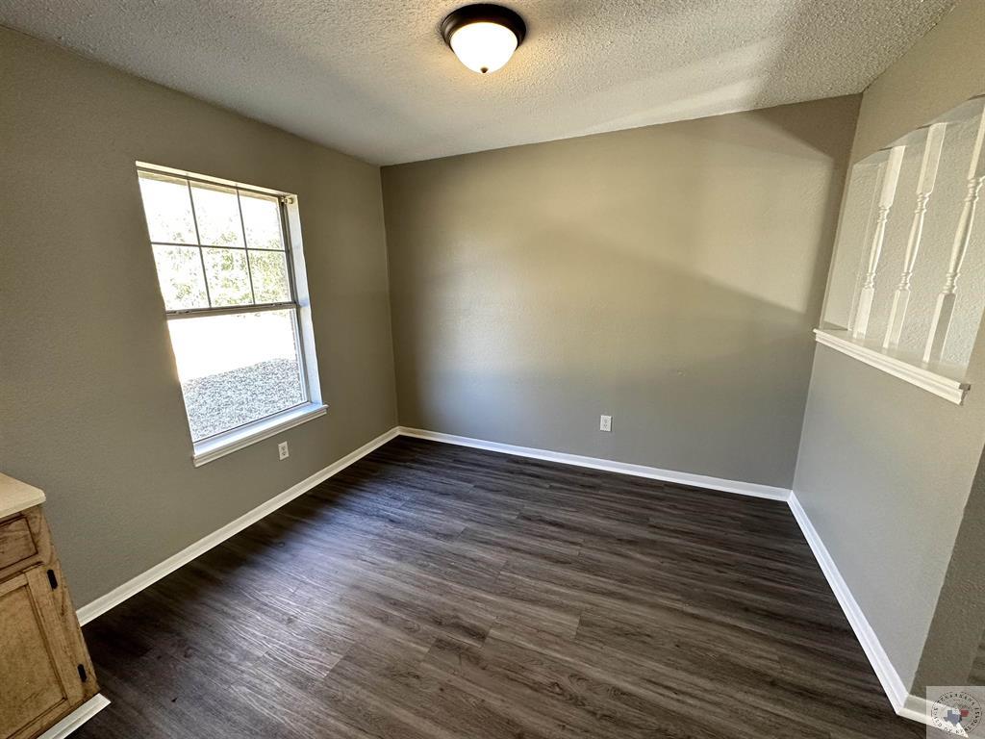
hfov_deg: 102.1
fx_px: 398
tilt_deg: -13.5
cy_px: 370
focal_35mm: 14
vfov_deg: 85.7
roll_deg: +0.9
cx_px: 492
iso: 250
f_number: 2.2
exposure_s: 1/101
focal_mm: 2.22
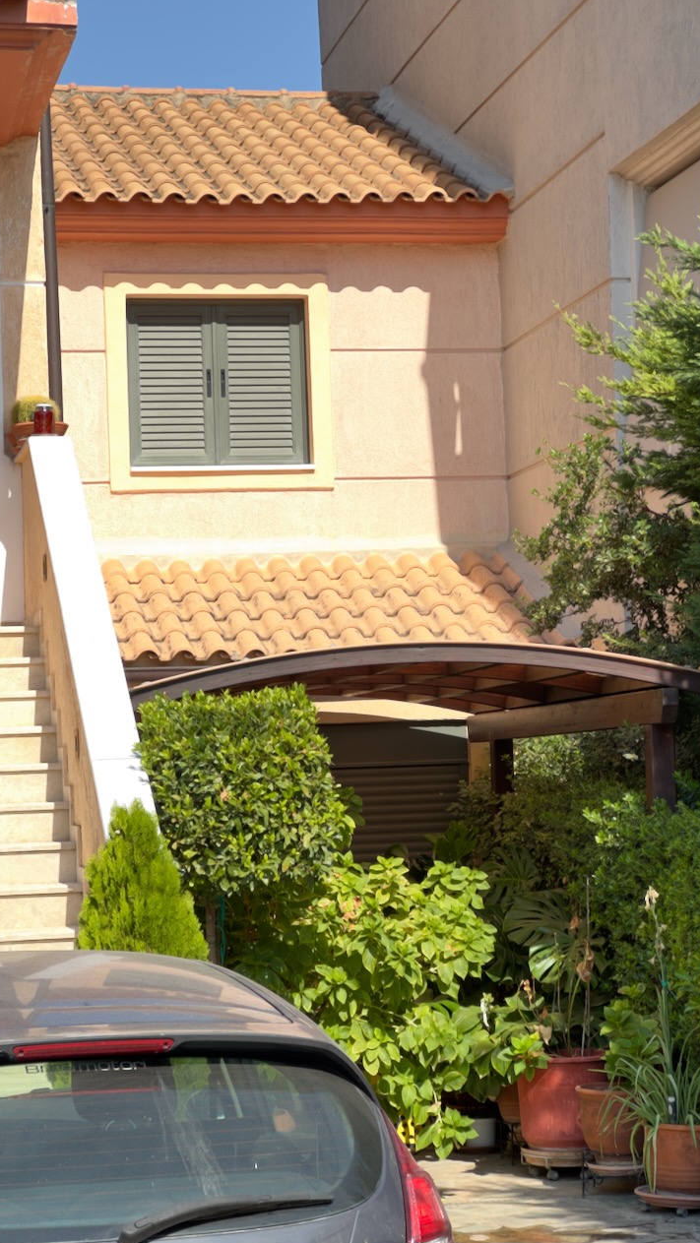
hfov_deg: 14.2
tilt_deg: +2.7
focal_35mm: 85
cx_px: 362
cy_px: 628
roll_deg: +2.4
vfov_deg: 25.0
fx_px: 2803
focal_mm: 9
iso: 32
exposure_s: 1/162
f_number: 2.8
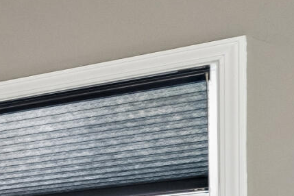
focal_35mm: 112
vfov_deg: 11.3
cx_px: -615
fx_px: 915
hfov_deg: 10.9
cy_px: 364
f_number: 7.1
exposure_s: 1/10
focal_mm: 16
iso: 400
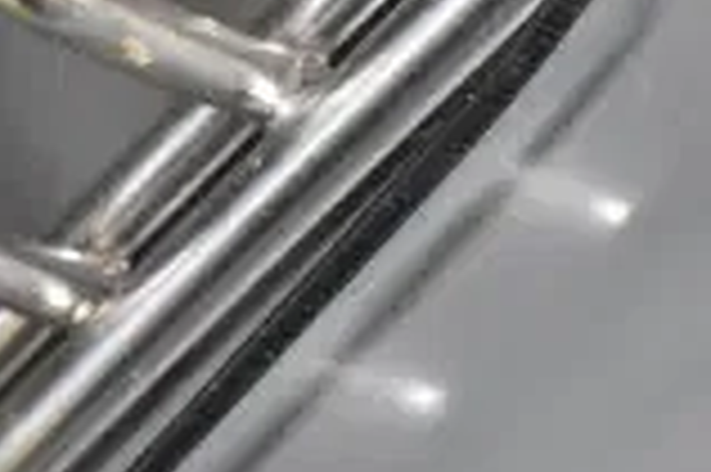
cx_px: -648
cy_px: 789
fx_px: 4577
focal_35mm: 232
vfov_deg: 5.8
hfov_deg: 8.5
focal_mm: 40
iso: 6400
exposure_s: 1/160
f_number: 6.3
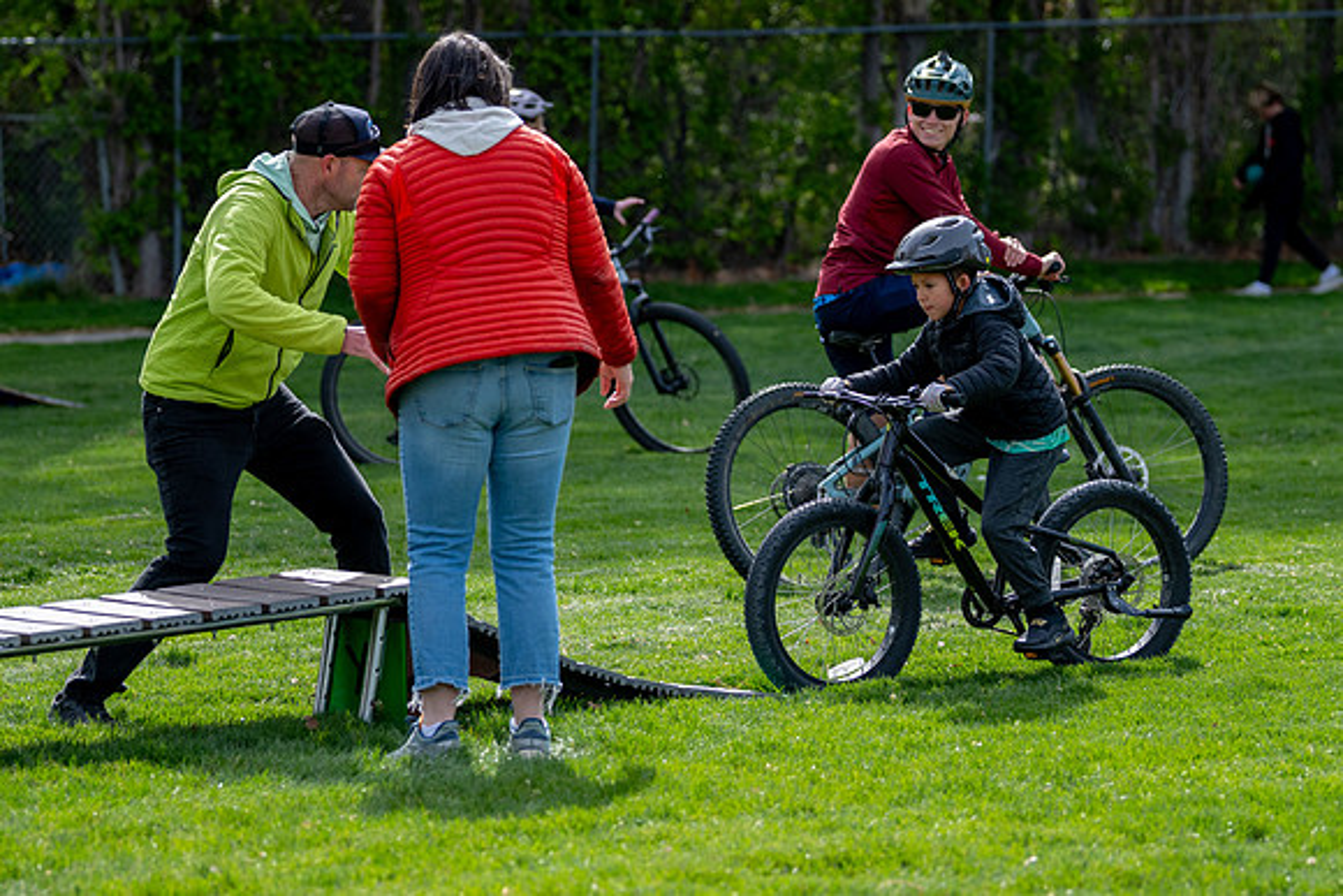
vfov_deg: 8.1
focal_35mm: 169
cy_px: 458
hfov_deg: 12.2
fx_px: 6292
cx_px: 686
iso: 200
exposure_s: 1/2000
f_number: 2.8
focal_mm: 110
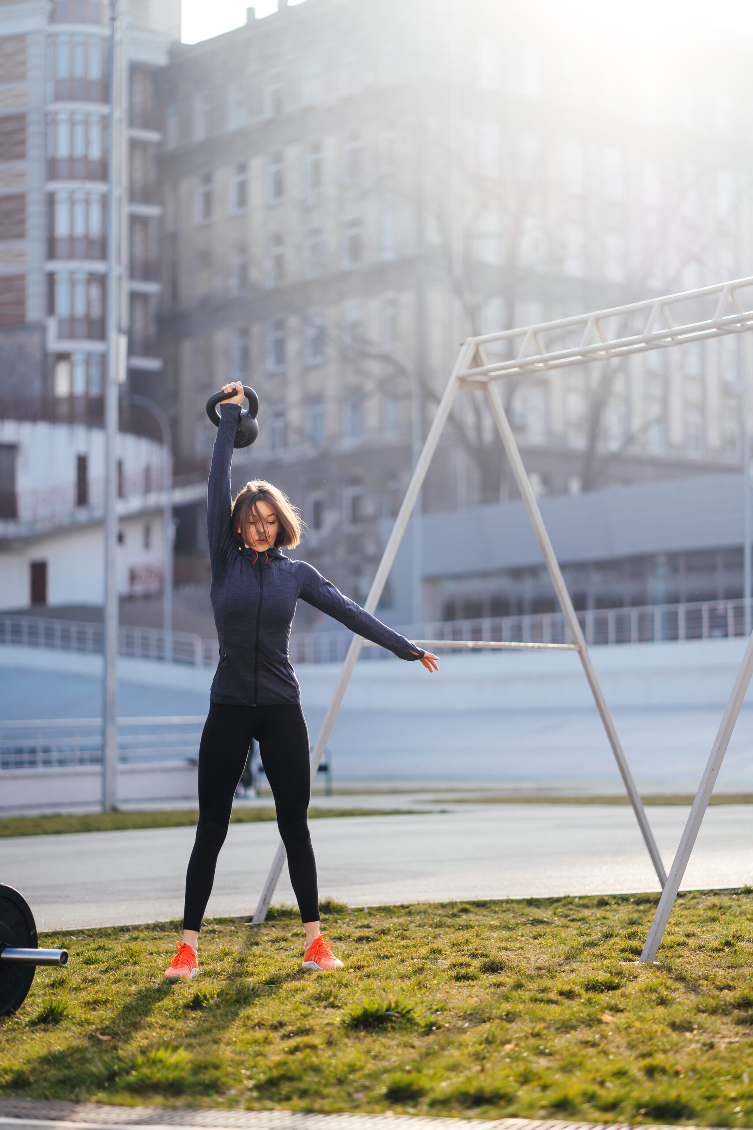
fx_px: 2666
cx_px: 376
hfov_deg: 16.1
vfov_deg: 23.9
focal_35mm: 85
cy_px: 565
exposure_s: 1/1250
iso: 100
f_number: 1.8
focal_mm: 85
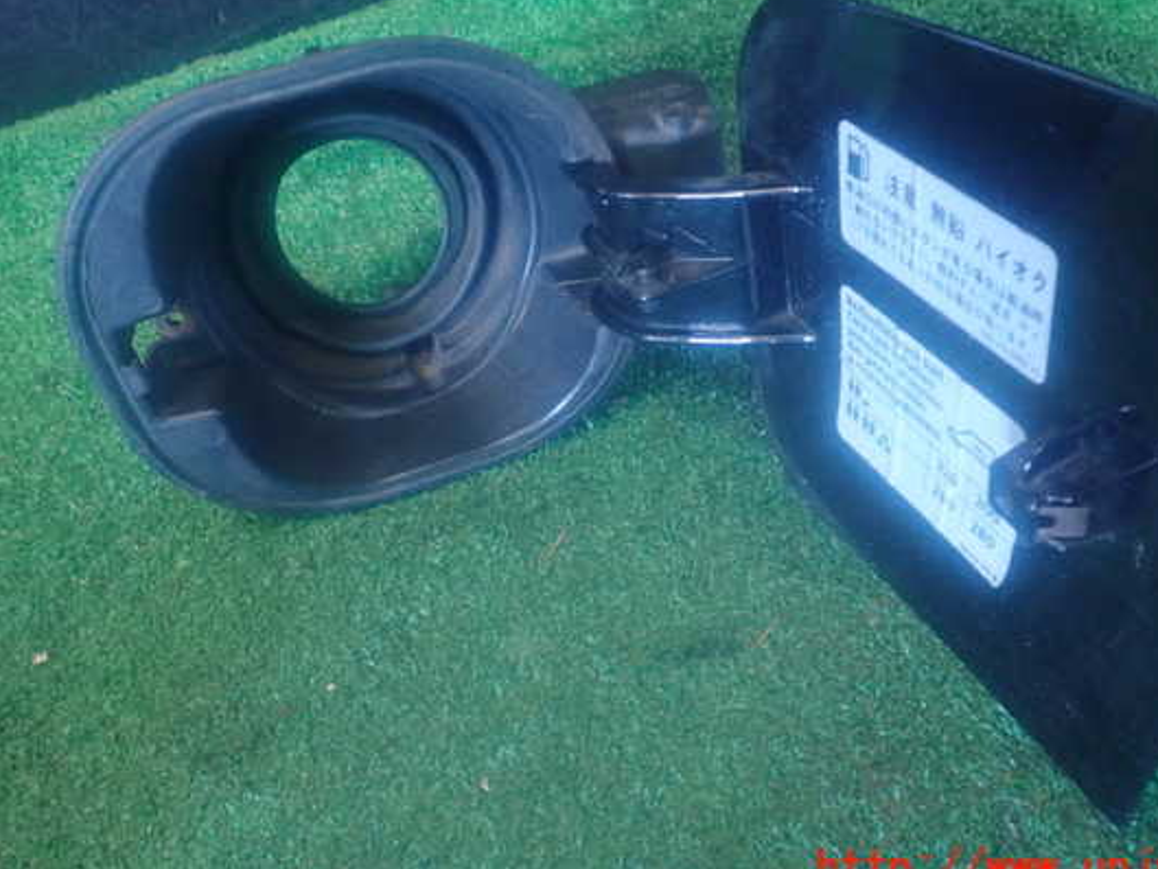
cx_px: 655
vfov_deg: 41.8
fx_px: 1138
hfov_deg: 53.8
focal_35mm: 34
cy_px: 405
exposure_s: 1/25
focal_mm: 5.5
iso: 800
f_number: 2.3
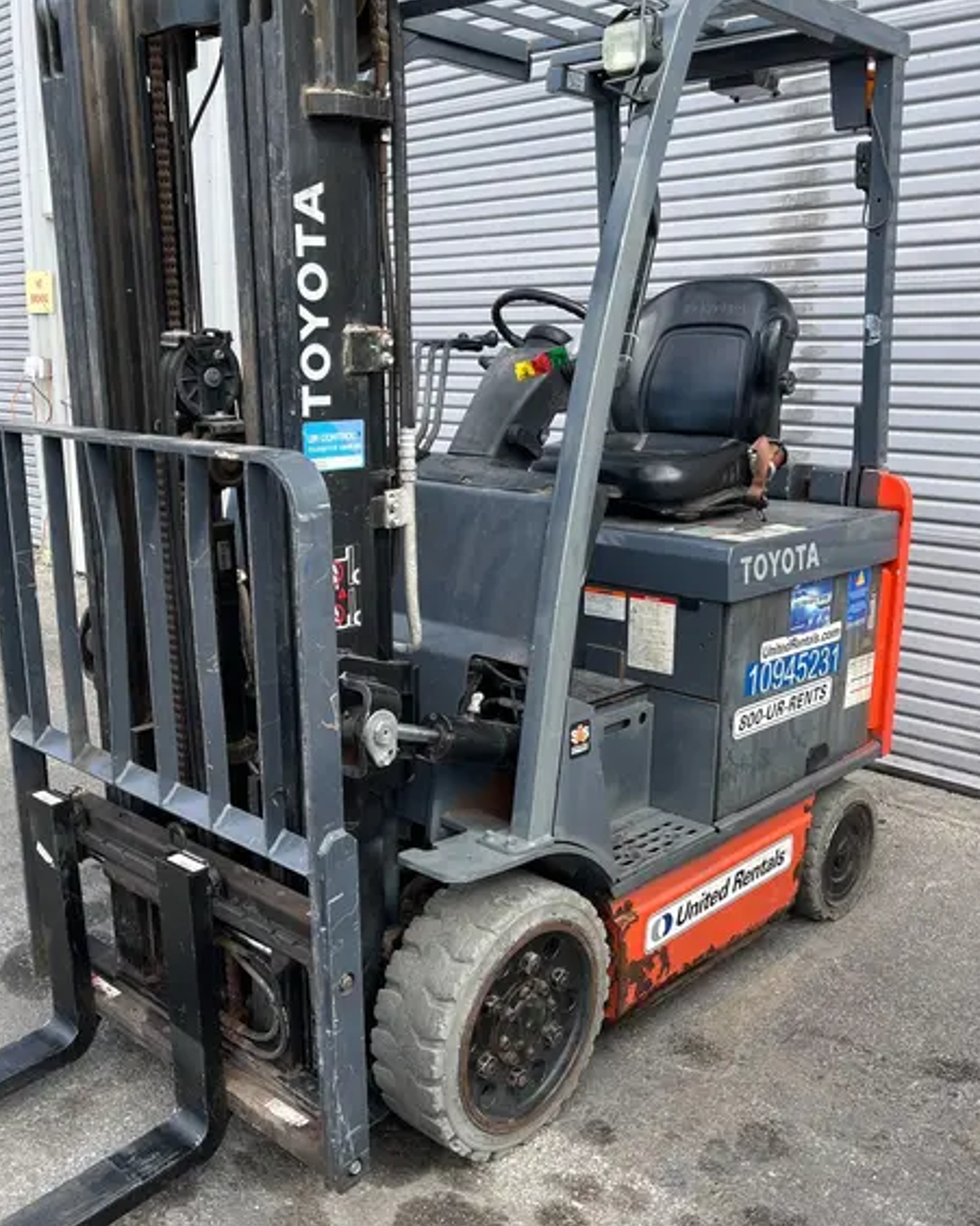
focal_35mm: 33
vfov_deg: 54.2
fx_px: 1197
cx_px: 445
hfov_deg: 44.5
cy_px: 605
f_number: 1.6
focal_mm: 5.1
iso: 50
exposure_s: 1/631
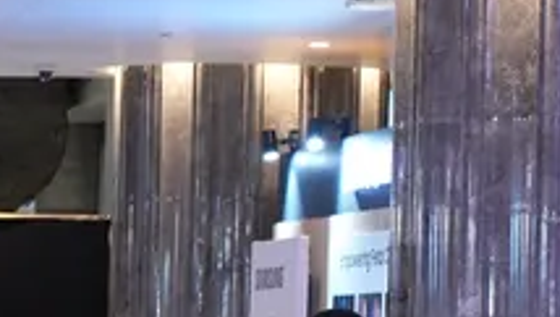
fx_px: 3256
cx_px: 1170
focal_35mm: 219
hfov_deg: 9.2
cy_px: 138
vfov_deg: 5.6
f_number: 2.2
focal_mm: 35
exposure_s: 1/125
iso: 1250
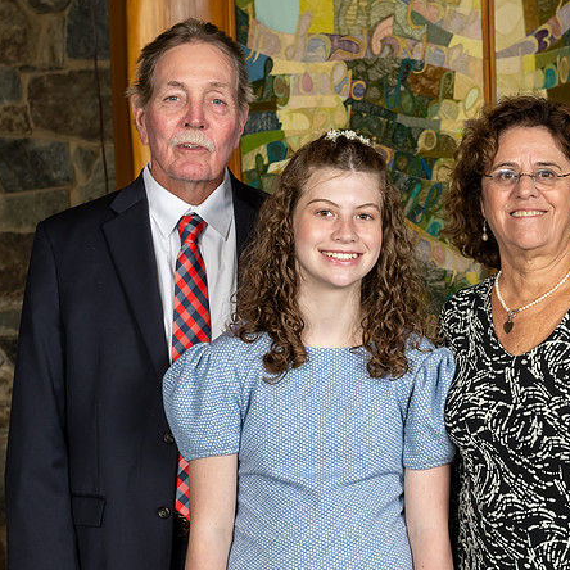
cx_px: 386
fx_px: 1956
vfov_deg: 16.6
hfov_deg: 16.5
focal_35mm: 105
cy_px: 315
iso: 640
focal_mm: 48
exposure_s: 1/200
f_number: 6.3
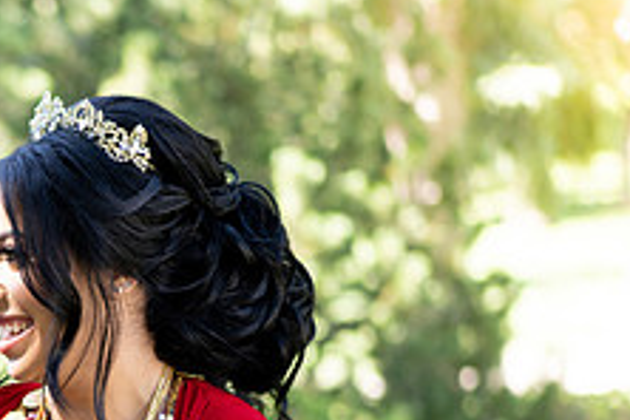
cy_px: 526
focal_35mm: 144
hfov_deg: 13.9
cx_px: -62
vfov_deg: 9.4
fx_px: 2520
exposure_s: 1/250
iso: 100
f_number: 1.8
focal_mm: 55
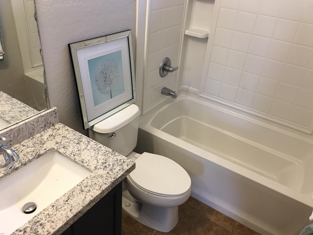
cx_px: 158
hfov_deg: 60.0
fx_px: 271
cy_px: 120
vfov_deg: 46.8
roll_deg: -6.2
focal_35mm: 30
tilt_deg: -30.5
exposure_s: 1/30
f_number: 2.2
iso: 32
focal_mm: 4.15
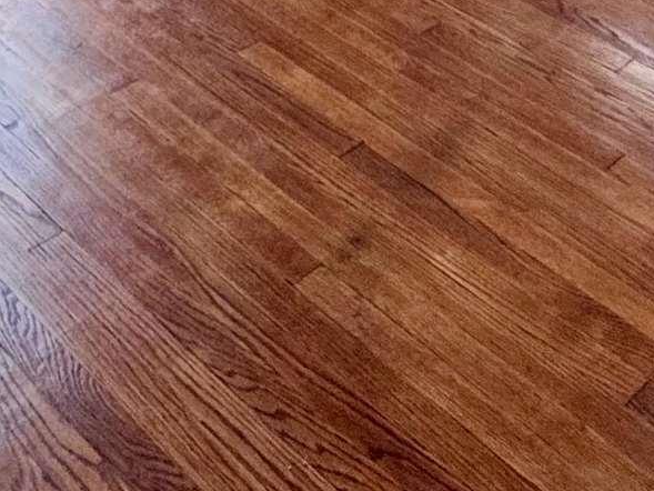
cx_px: 265
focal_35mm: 73
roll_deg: -2.4
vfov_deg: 14.6
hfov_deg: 26.6
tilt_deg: -7.8
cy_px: -629
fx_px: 1379
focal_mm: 2.22
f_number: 2.2
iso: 125
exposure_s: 1/120
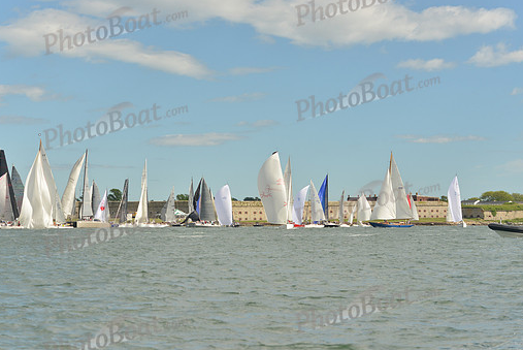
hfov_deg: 25.3
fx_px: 1163
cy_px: 163
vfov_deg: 17.1
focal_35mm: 80
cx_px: 242
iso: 400
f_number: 5.6
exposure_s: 1/640
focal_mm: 70
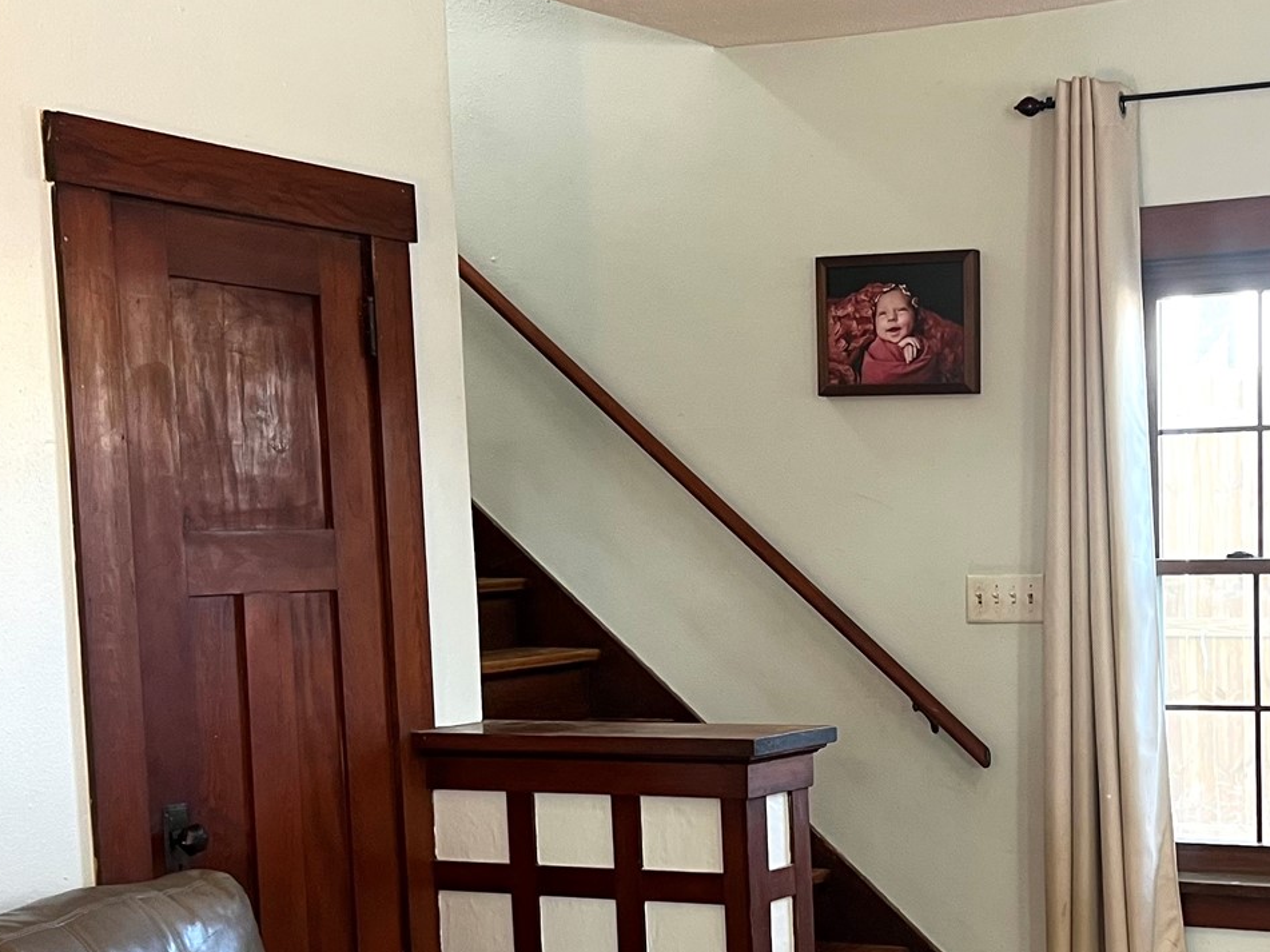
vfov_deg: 25.7
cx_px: 1091
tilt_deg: -6.0
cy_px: 726
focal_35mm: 56
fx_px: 2054
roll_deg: +1.6
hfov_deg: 33.0
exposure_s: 1/60
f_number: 1.5
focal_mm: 5.7
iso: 125
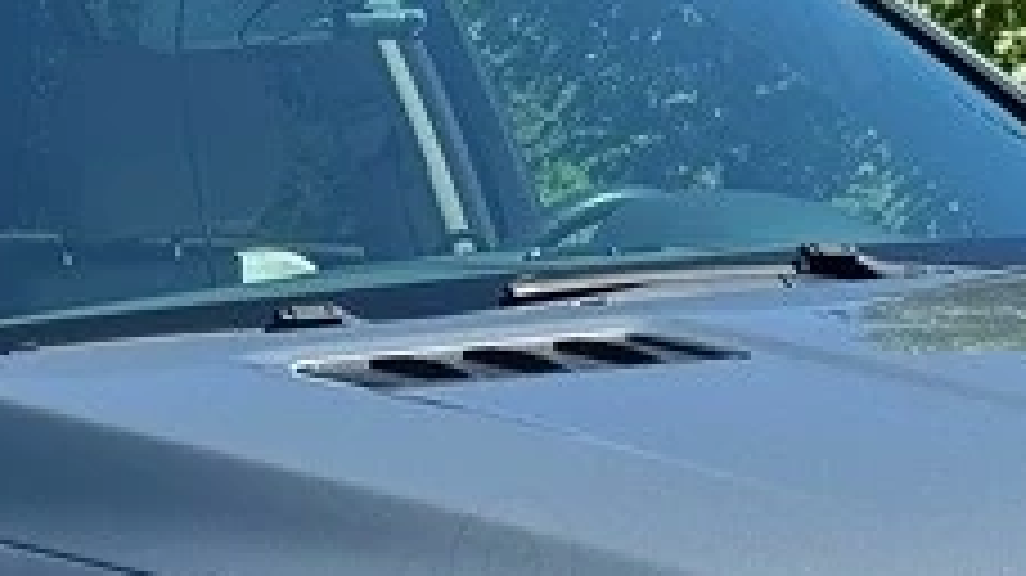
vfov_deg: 5.2
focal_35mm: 229
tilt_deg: -7.2
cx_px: 392
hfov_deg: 9.4
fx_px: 6227
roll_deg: +2.5
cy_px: 886
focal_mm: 6.76
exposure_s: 1/2513
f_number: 1.78
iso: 64
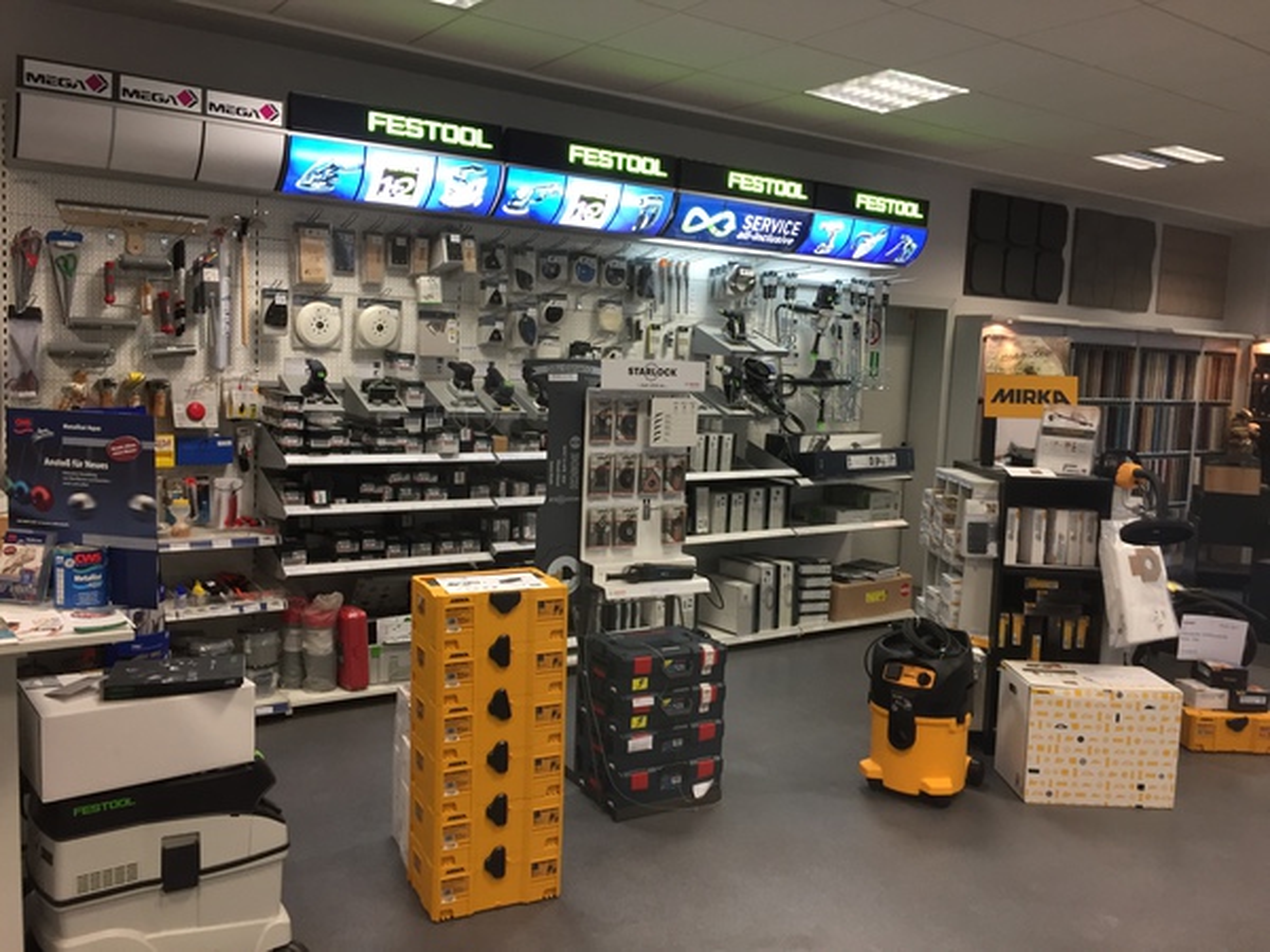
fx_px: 1064
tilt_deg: -6.5
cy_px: 476
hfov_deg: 61.7
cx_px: 635
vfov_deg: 48.2
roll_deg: -2.4
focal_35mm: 29
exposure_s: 1/33
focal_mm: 4.15
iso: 125
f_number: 2.2
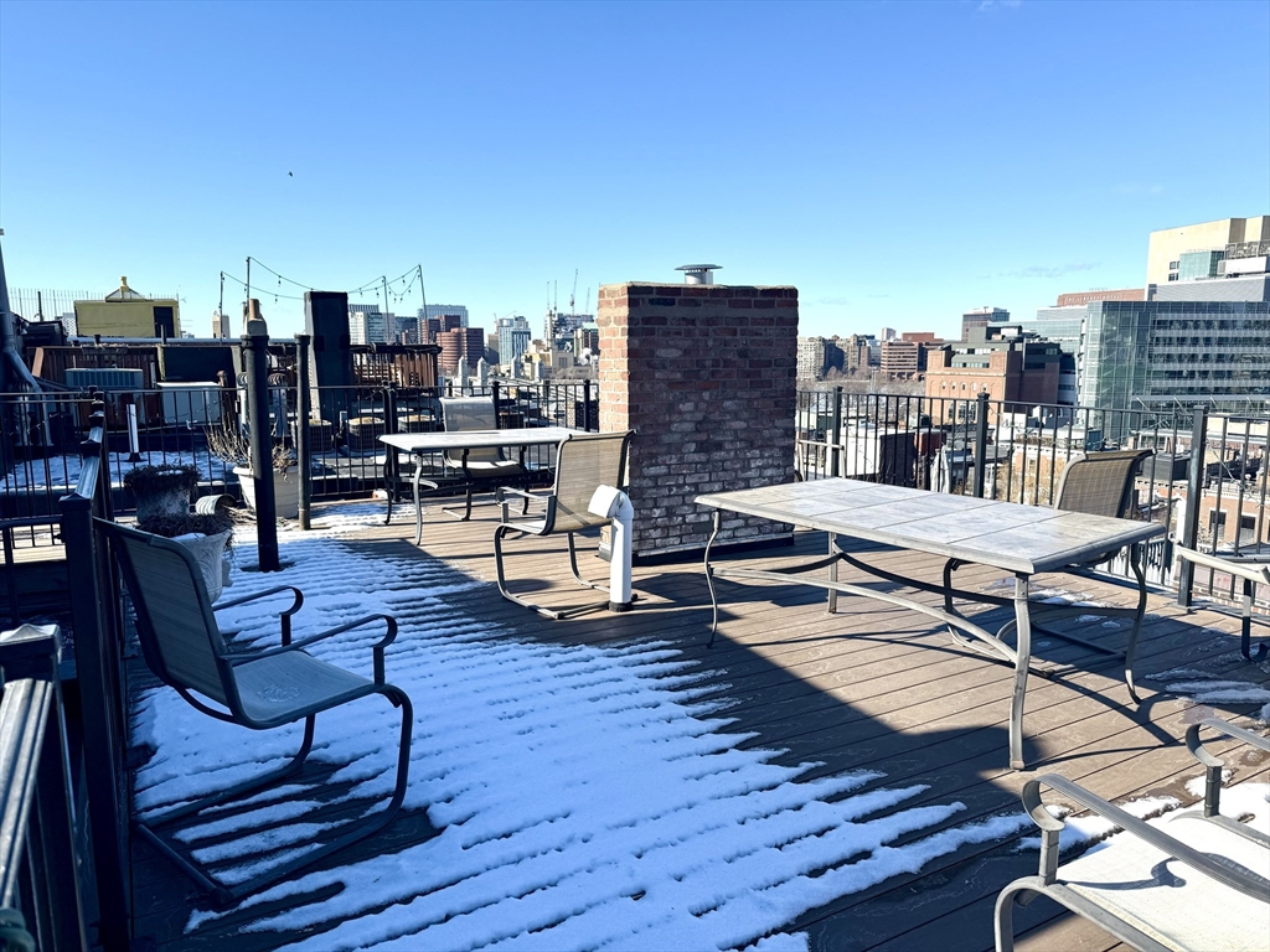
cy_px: 476
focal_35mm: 24
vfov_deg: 56.8
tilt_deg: -9.3
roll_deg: -0.4
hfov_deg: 71.6
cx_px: 635
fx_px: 881
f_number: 1.78
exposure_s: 1/3759
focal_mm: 6.76
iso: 80
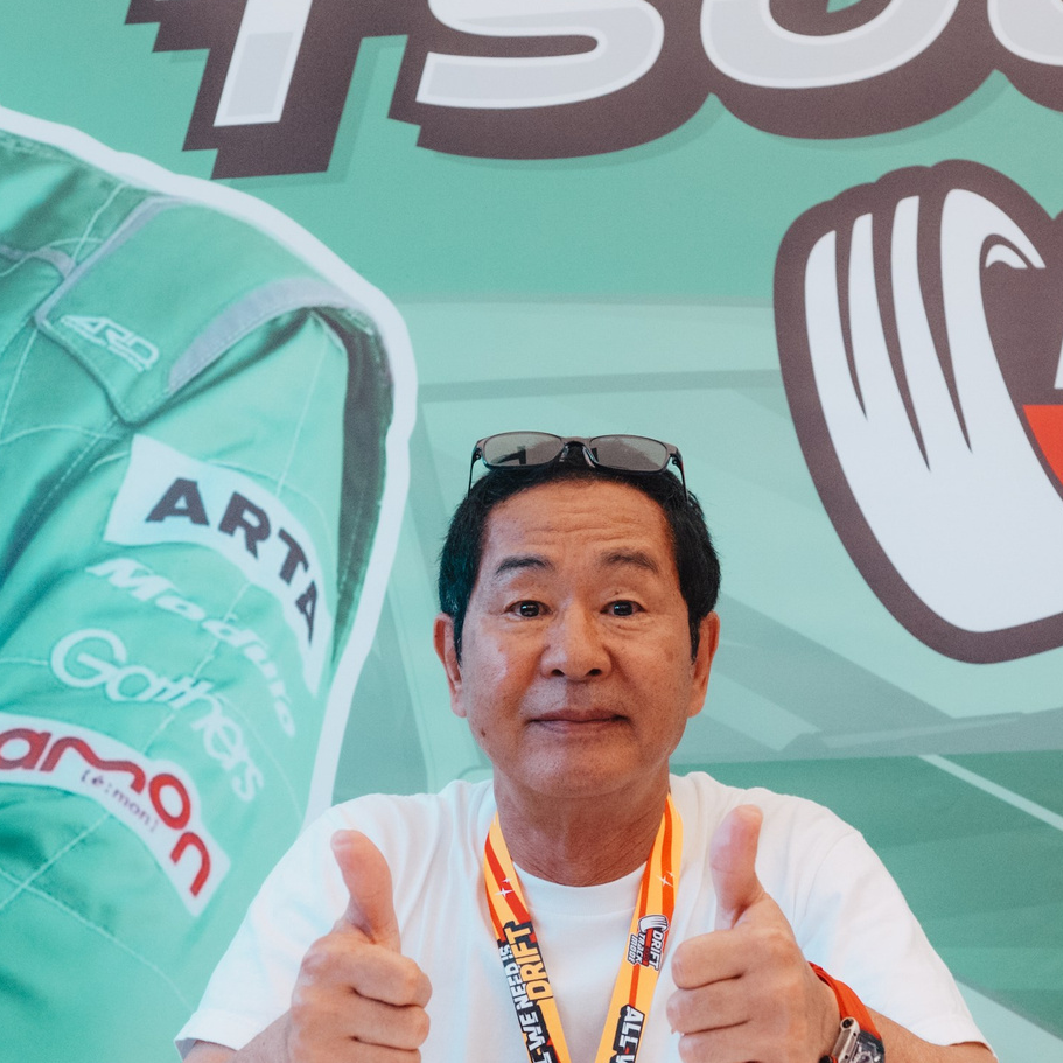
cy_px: 685
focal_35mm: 59
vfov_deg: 28.9
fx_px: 2050
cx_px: 594
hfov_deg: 29.0
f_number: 4.5
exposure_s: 1/800
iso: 2000
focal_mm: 24
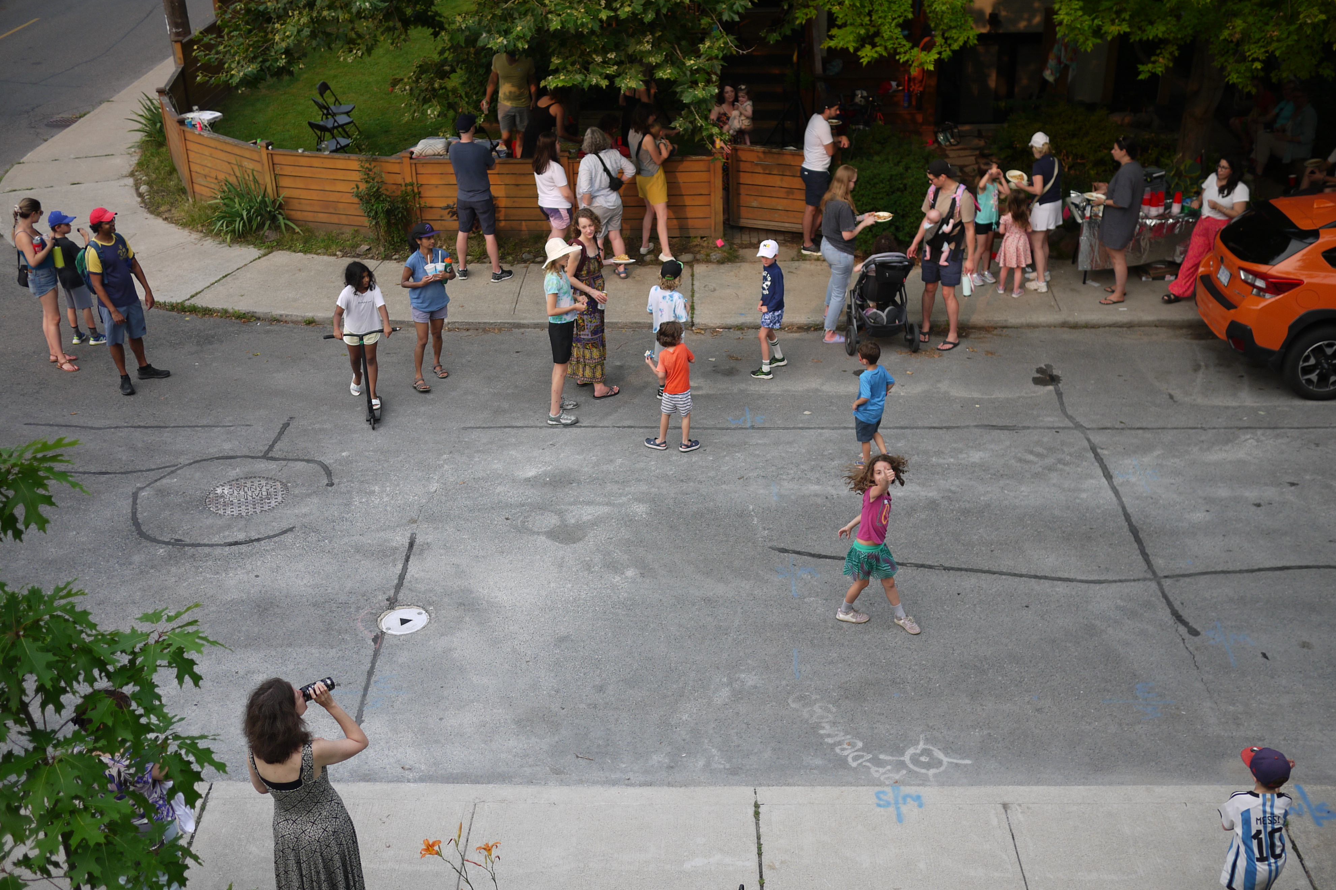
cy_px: 486
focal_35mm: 42
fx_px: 1558
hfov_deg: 46.4
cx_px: 664
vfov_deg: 31.9
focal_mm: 20
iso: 100
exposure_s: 1/1000
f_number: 2
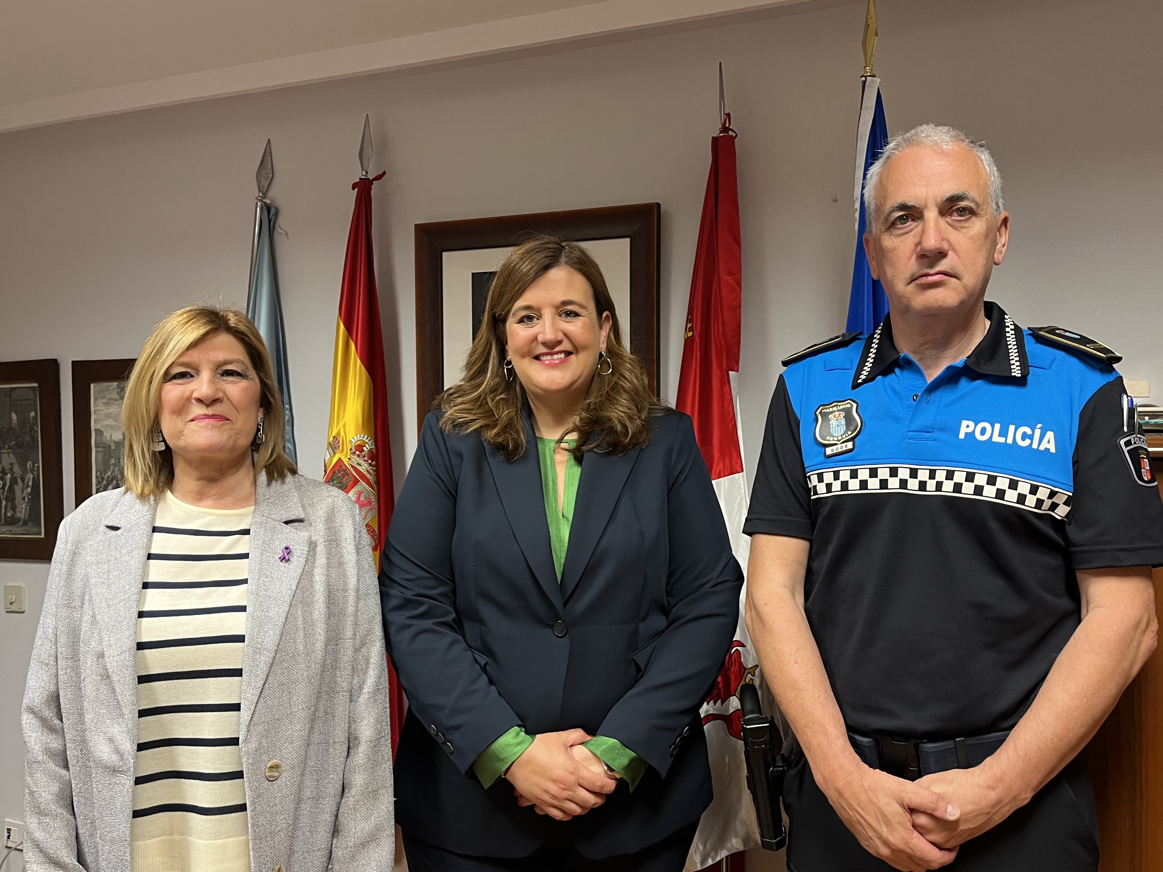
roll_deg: +0.2
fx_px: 1041
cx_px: 601
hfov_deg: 58.3
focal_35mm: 31
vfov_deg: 45.4
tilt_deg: -1.2
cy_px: 474
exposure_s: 1/50
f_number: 1.6
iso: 125
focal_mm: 5.1
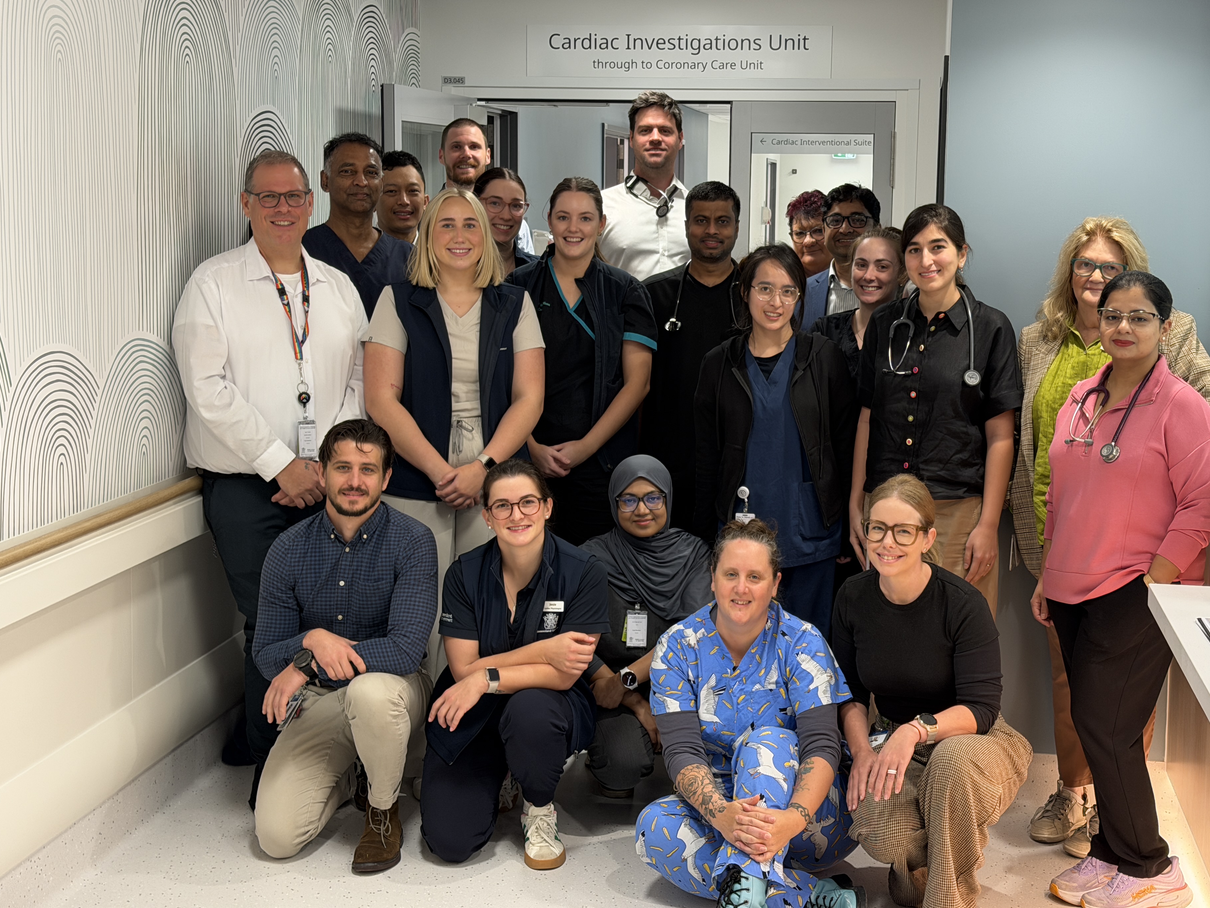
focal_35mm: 53
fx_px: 1853
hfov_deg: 36.1
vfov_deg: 27.5
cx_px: 664
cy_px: 408
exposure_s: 1/50
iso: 125
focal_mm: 6.76
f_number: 1.78
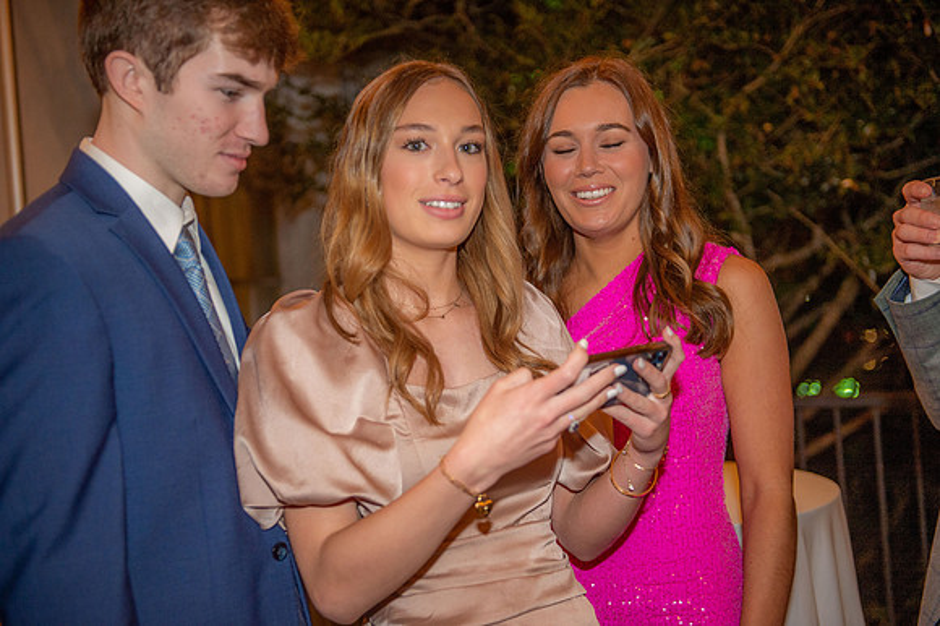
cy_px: 313
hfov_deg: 39.6
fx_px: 1305
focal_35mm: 50
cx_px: 470
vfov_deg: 27.0
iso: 1250
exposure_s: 1/160
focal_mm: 50
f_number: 2.8
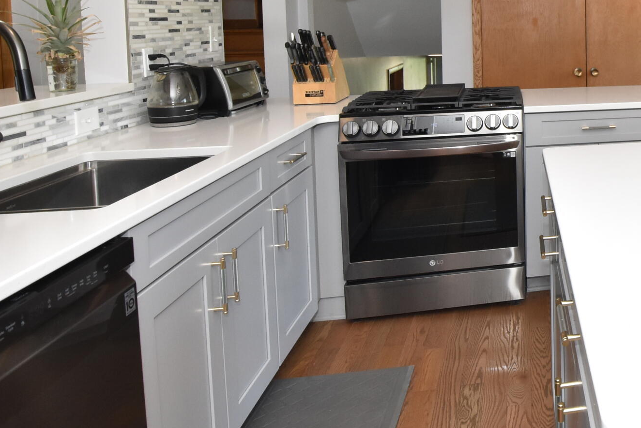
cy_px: 53
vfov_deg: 36.7
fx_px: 605
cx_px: 662
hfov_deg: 45.6
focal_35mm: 34
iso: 800
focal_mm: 10
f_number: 7.1
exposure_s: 1/100
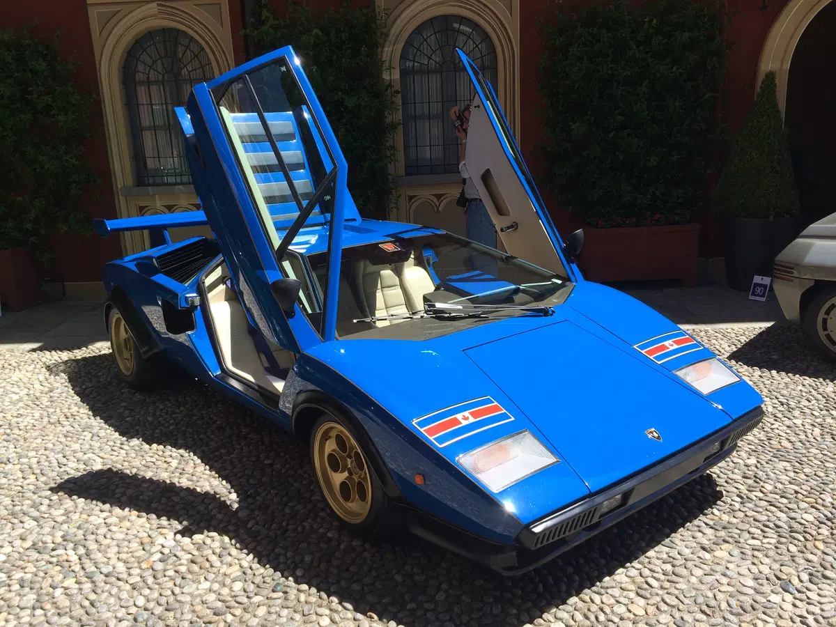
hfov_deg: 61.7
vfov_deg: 48.2
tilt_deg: -14.7
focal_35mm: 29
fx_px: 700
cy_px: 314
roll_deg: +4.8
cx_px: 418
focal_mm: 4.15
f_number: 2.2
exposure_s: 1/1053
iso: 32
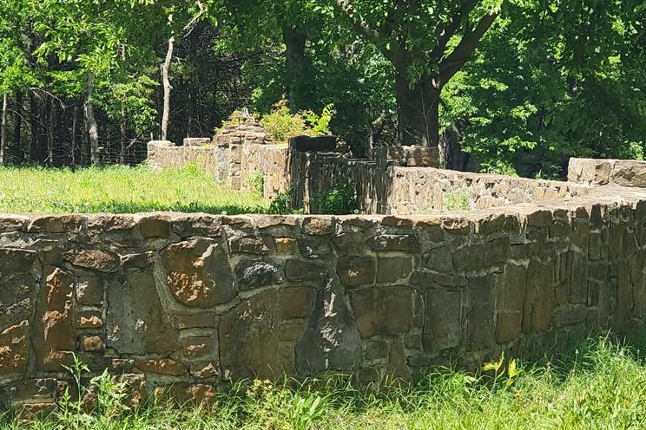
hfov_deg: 19.8
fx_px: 1848
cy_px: 212
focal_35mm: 103
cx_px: 287
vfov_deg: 13.3
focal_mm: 9
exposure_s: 1/670
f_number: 2.4
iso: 50
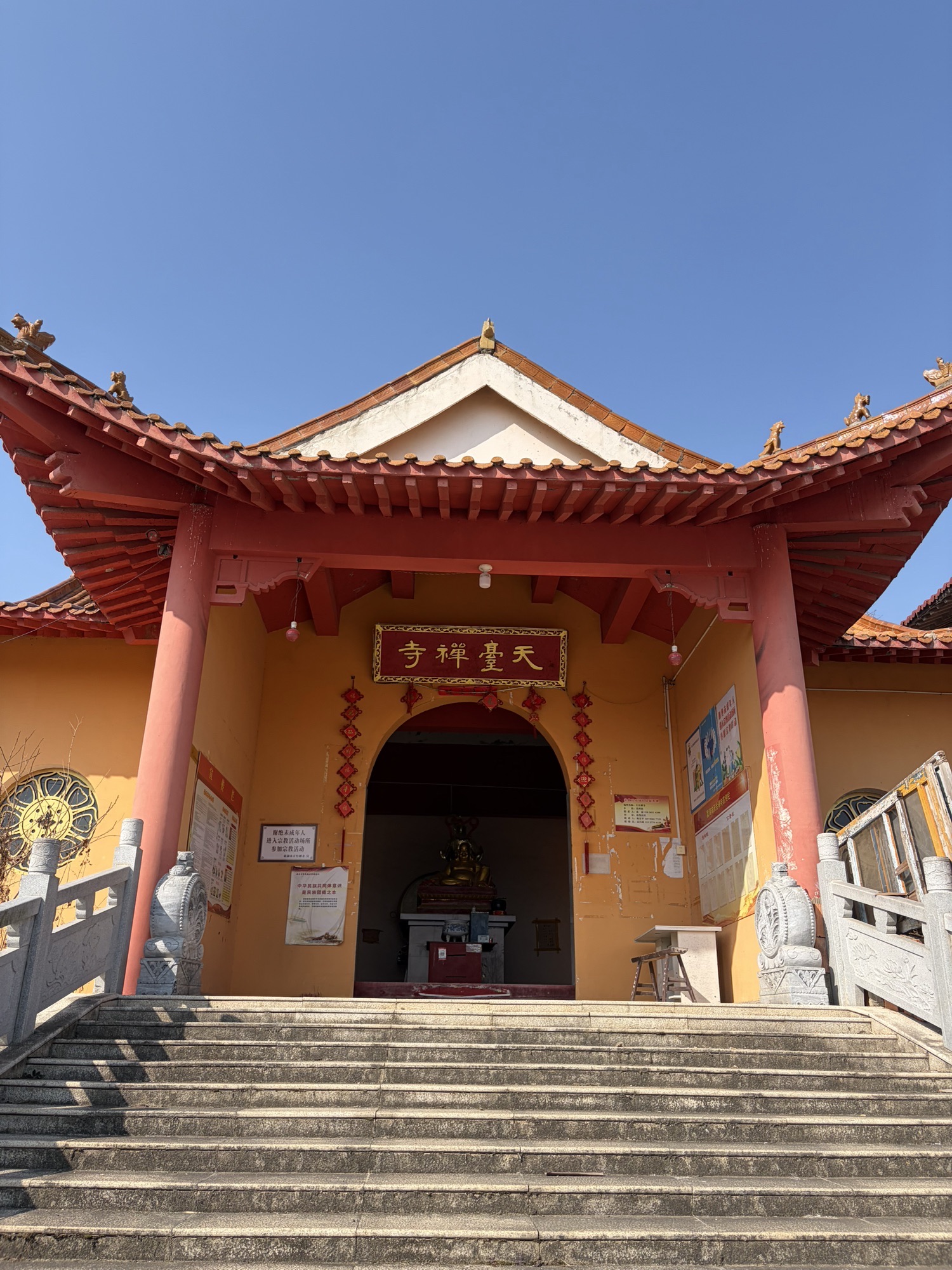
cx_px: 476
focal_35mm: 26
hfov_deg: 53.1
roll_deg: -1.0
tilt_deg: +22.7
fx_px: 953
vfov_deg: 67.3
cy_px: 635
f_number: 1.6
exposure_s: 1/2985
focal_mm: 5.96
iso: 50
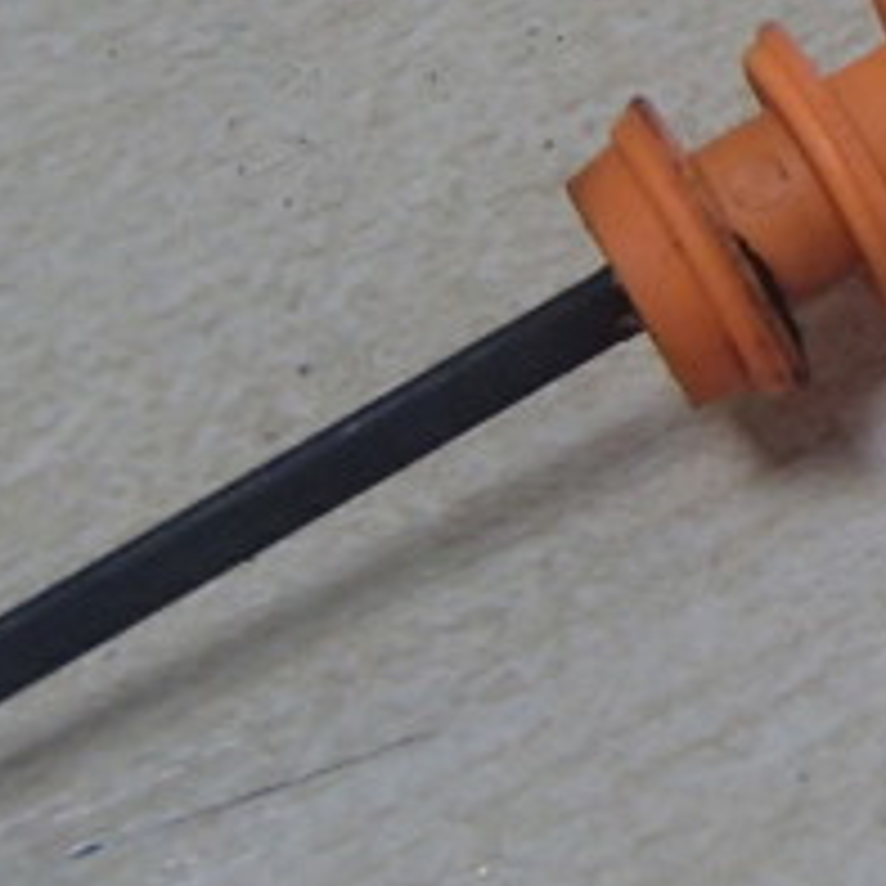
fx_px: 3070
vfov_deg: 15.9
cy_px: -115
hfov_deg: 15.1
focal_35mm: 106
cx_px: 1349
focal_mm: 6.64
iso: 800
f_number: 4.7
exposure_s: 1/80
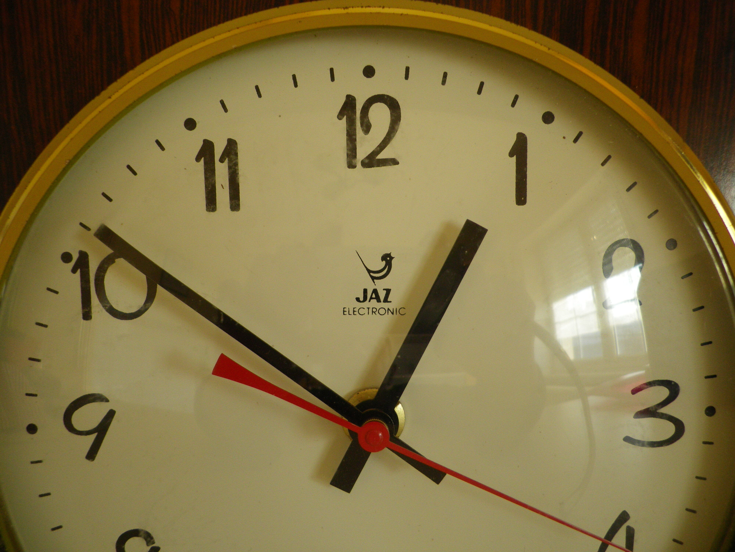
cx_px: 368
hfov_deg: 63.4
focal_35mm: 28
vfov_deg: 49.7
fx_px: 595
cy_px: 276
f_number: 2.6
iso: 125
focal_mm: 4.9
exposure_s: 1/60
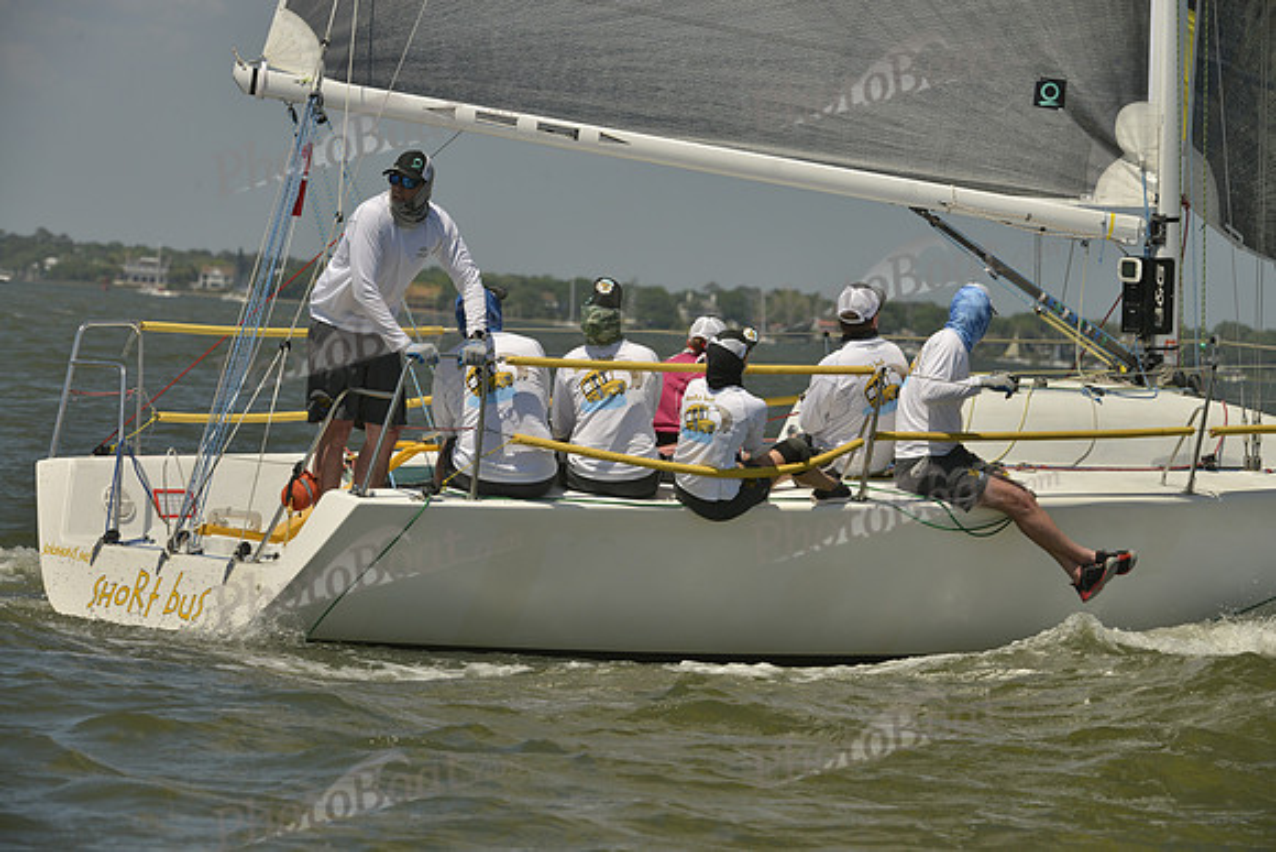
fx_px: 7090
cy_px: 426
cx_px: 638
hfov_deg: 10.3
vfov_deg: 6.9
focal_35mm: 200
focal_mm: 200
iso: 280
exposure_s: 1/1600
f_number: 10
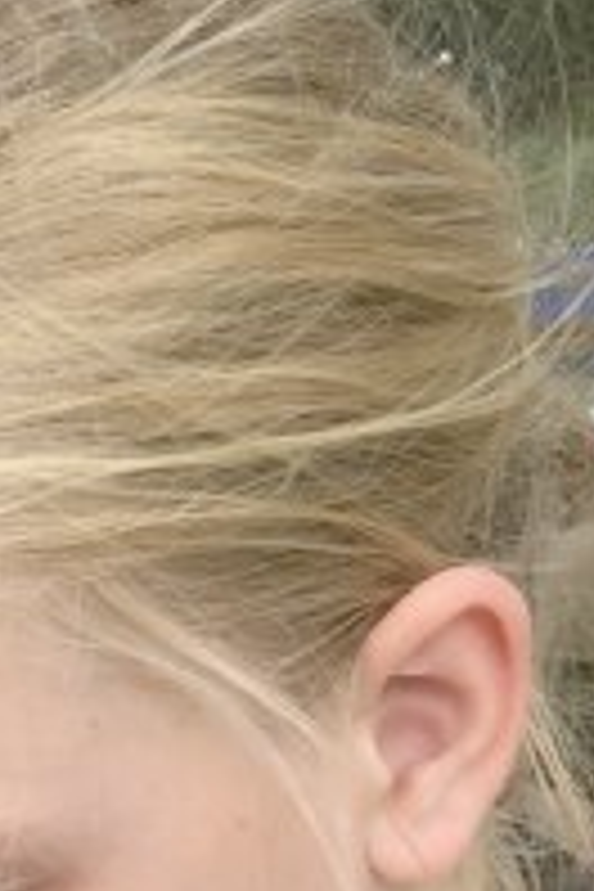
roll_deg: +1.2
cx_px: -27
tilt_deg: -22.9
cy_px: 1701
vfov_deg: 14.4
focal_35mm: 122
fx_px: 3019
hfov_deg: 11.1
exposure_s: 1/120
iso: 25
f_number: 2.2
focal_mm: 4.15
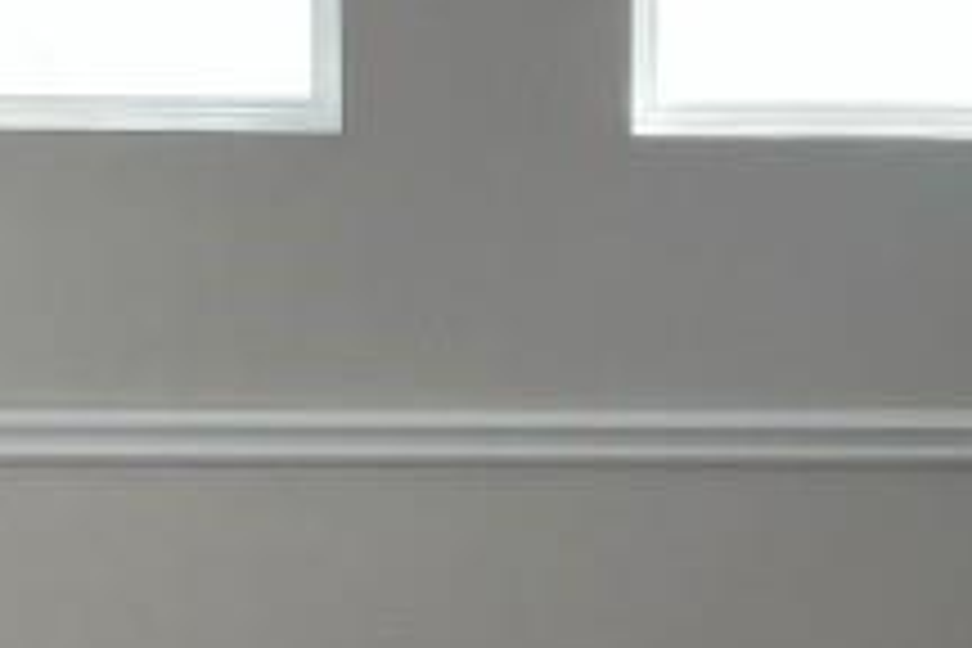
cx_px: 558
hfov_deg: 25.3
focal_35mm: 80
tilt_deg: -14.8
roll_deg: +0.4
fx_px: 2160
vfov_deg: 16.5
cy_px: 747
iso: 64
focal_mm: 1.57
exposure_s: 1/99
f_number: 1.8
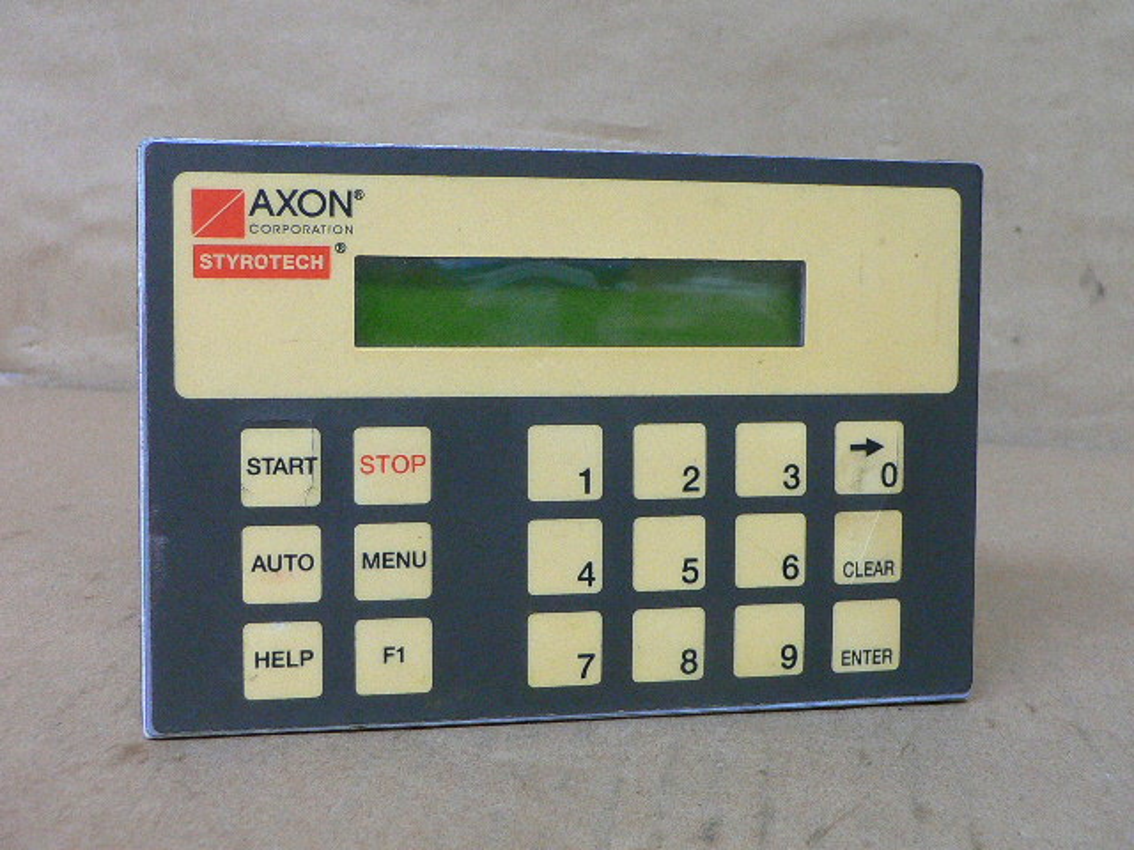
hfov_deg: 39.7
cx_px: 567
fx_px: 1572
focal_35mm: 48
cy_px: 425
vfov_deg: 30.3
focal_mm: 6.3
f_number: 2.8
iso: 200
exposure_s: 1/20
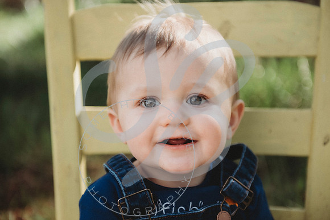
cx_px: 165
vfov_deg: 19.5
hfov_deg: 28.8
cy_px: 110
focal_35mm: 70
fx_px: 642
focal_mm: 70
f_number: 2.8
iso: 200
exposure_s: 1/1000
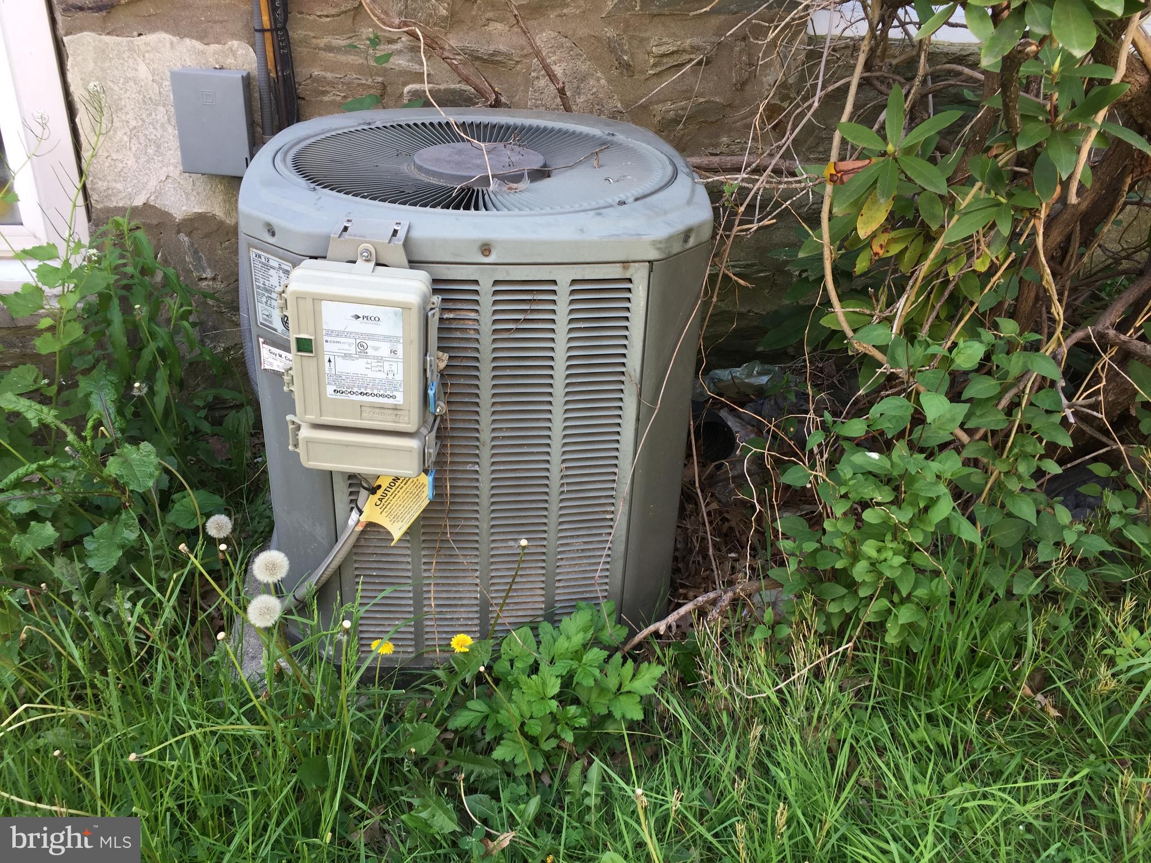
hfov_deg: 61.7
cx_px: 576
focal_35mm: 29
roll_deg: -4.4
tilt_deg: -27.7
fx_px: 964
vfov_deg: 48.2
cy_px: 432
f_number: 2.2
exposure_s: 1/120
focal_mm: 4.15
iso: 32
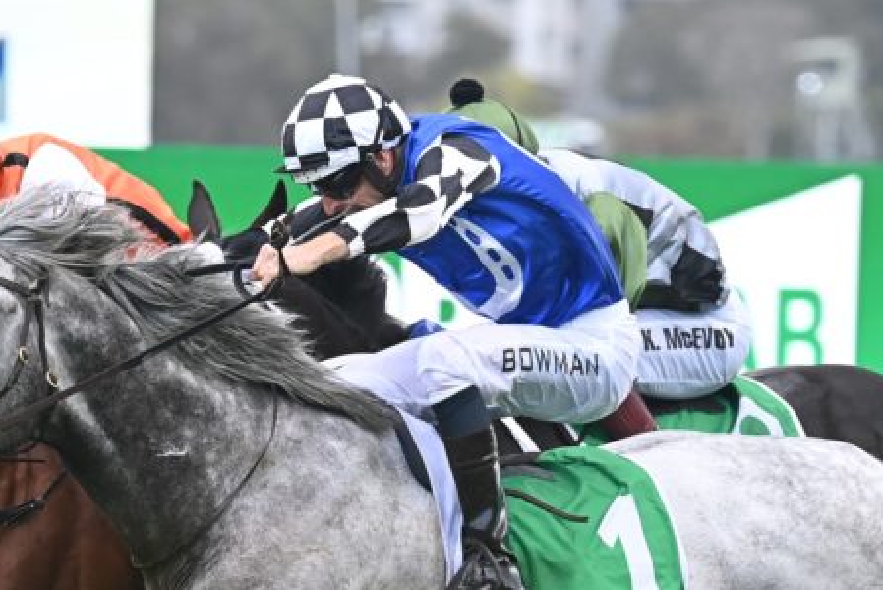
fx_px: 15658
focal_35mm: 638
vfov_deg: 2.2
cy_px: 479
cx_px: 364
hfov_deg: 3.2
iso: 2200
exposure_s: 1/1250
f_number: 5.6
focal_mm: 280
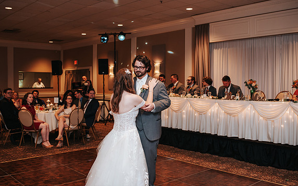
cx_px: 147
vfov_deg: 33.6
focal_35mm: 38
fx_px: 309
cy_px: 92
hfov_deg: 51.5
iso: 1000
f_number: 2.8
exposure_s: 1/160
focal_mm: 35
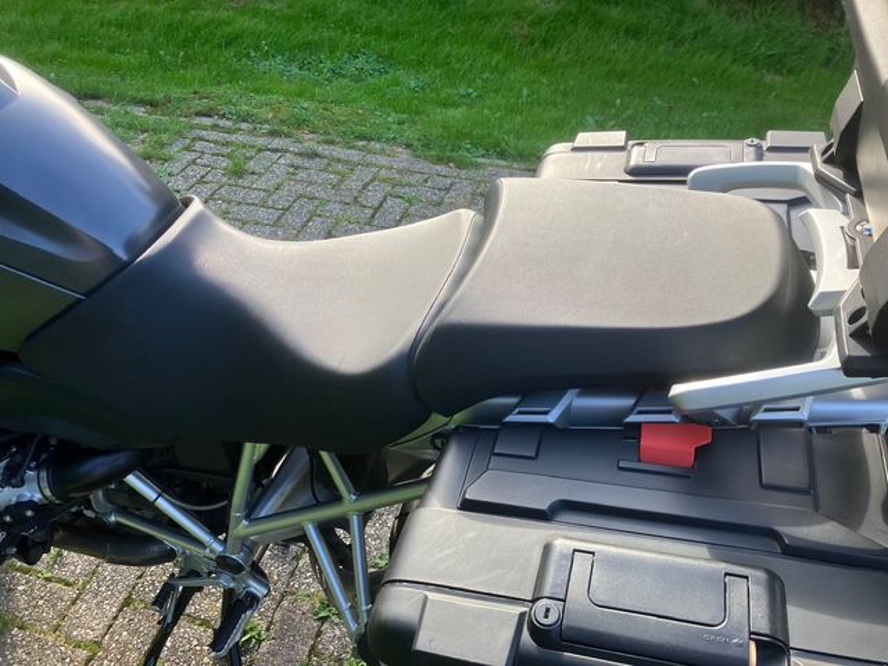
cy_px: 333
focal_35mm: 28
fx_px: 718
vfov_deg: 49.7
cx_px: 444
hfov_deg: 63.4
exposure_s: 1/160
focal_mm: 3.99
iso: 25
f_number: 1.8
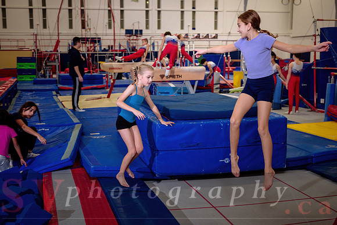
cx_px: 150
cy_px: 129
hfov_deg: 42.0
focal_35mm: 47
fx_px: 439
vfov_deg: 28.7
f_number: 4
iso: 1600
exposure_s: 1/400
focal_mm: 41
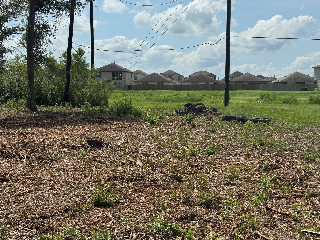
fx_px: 444
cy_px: 120
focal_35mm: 48
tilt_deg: -4.4
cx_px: 160
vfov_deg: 30.3
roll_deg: -0.7
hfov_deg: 39.7
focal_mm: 6.76
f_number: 1.78
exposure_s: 1/7092
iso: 80
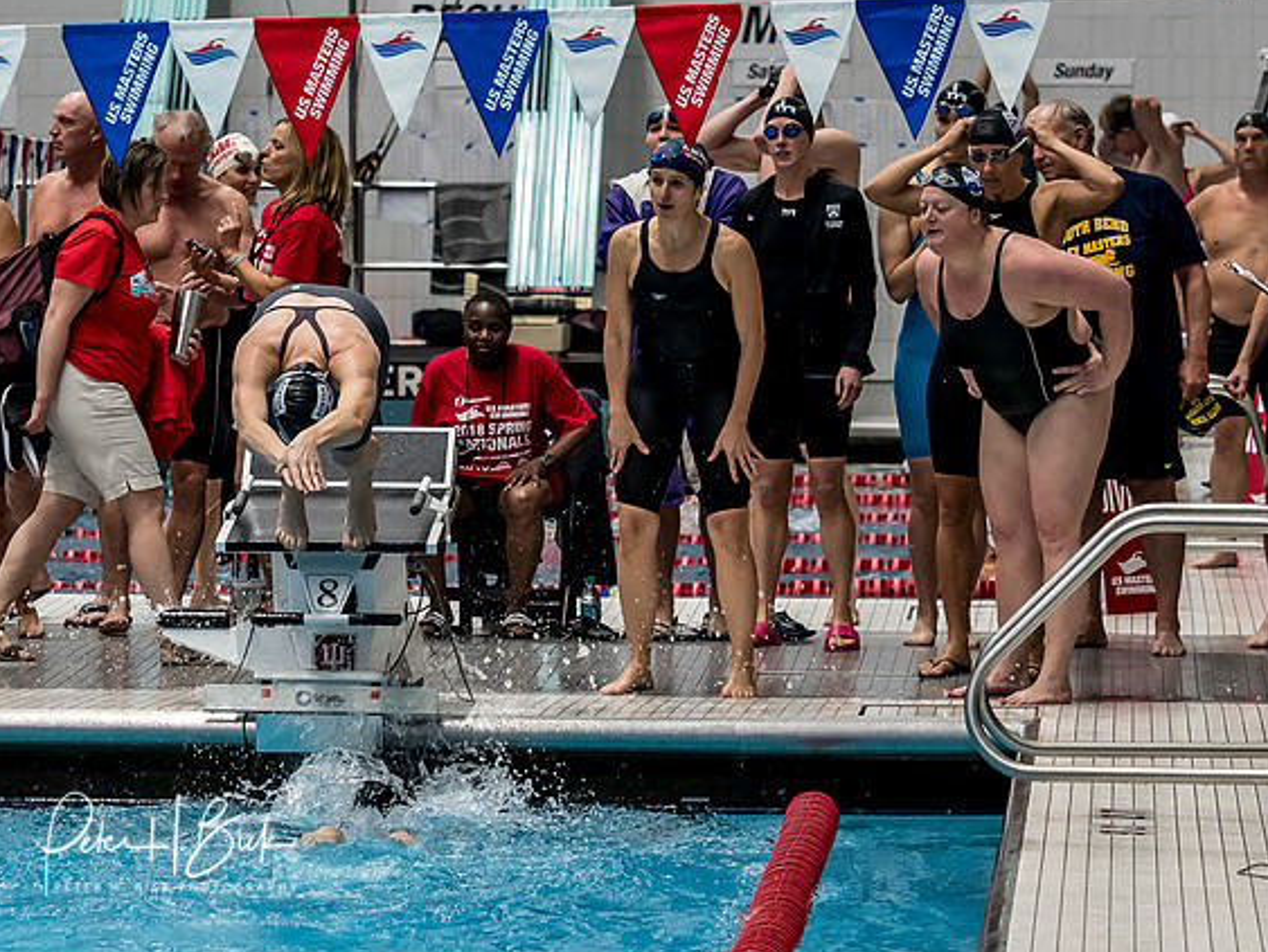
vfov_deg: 6.7
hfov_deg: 8.9
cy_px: 381
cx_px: 296
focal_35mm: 223
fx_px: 8174
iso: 1250
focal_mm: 64
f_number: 2.8
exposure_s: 1/400
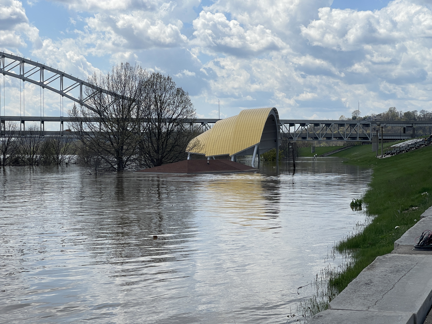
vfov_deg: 22.9
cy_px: 162
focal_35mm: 64
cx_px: 216
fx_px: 799
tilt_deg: -0.9
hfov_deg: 30.3
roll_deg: +0.2
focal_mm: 7.5
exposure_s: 1/2016
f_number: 2.2
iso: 20
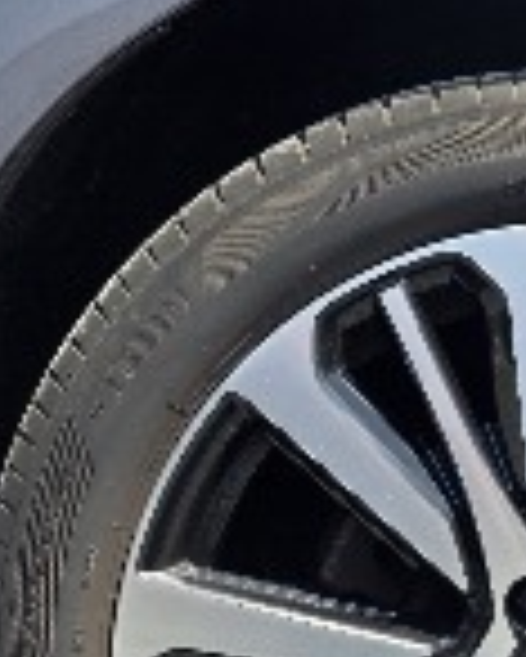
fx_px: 1244
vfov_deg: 28.2
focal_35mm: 64
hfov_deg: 22.9
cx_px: 526
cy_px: 612
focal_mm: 6.25
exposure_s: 1/1879
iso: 80
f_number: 1.7
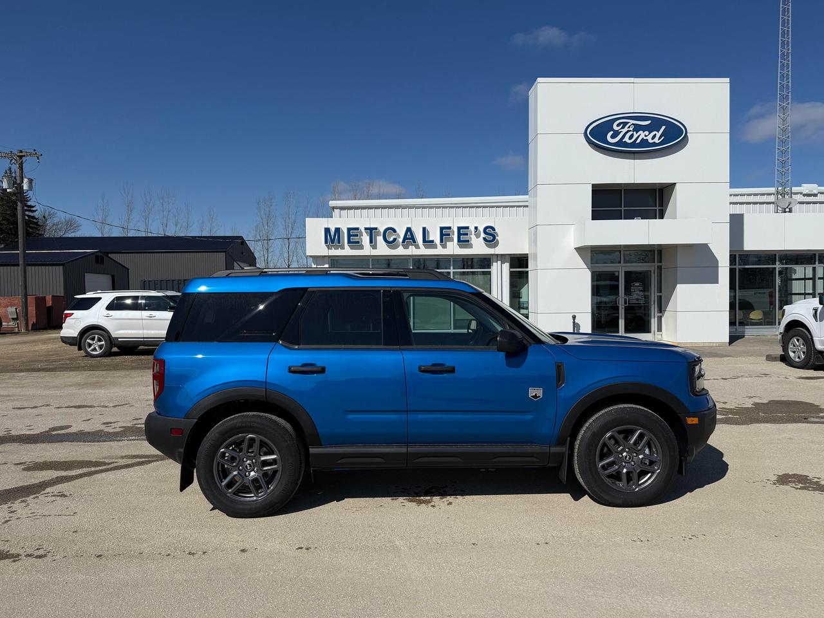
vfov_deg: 56.8
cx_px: 412
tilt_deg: -1.1
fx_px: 571
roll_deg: +0.1
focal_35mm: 24
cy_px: 309
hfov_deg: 71.6
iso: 80
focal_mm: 6.76
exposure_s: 1/10309
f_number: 1.78
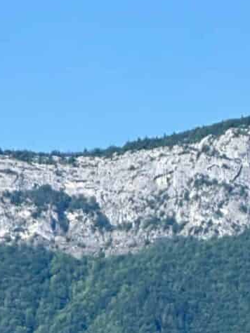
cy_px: 886
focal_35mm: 415
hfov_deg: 3.6
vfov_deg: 4.6
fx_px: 3998
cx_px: 150
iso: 32
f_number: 2.8
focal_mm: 9
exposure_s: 1/558
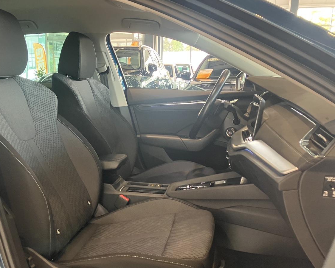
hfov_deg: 51.0
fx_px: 347
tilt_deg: -12.1
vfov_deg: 42.1
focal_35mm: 35
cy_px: 156
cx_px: 125
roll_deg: +1.0
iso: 250
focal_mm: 3.99
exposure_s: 1/56
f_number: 1.8
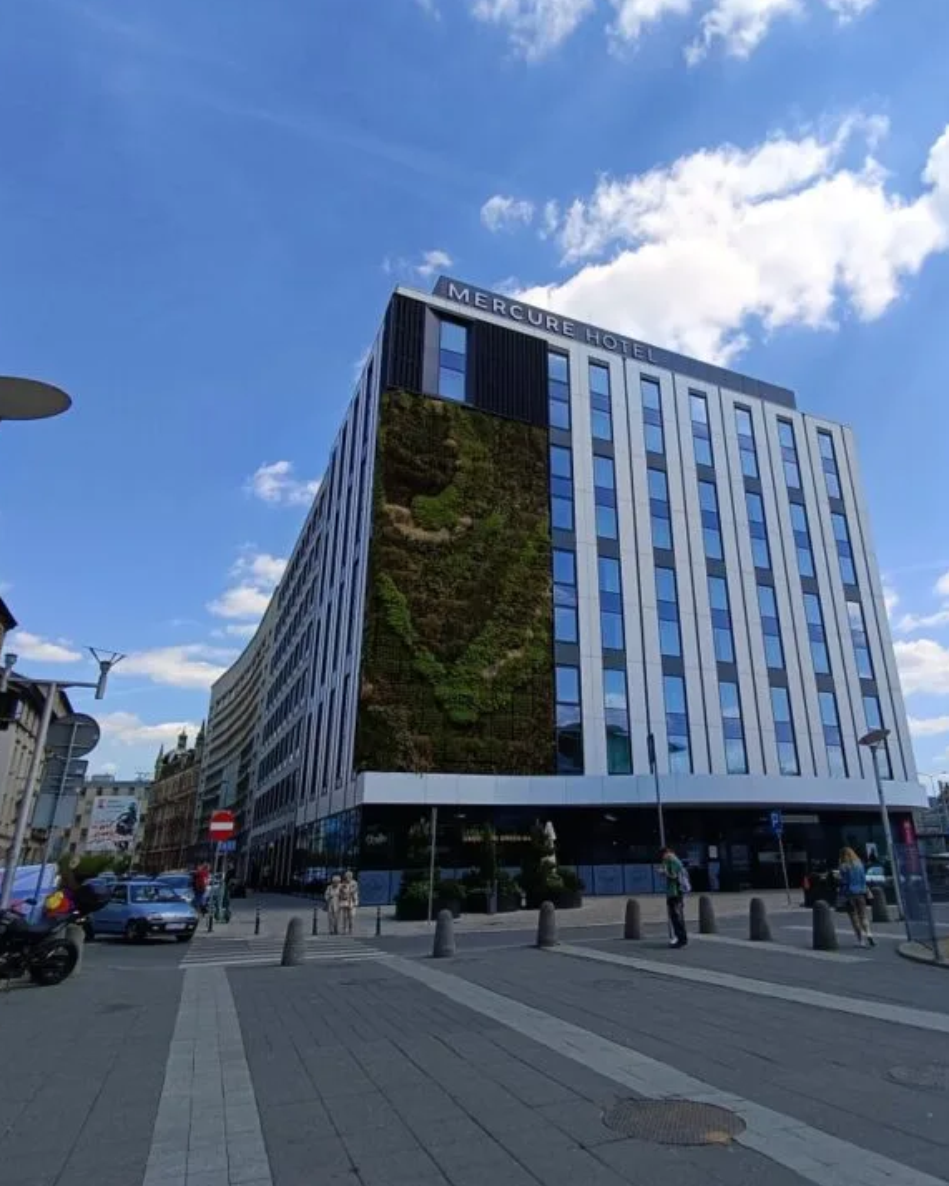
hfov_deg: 65.0
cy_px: 593
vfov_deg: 77.6
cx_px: 560
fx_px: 737
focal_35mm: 21
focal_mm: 2.78
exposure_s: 1/1284
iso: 64
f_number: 2.2
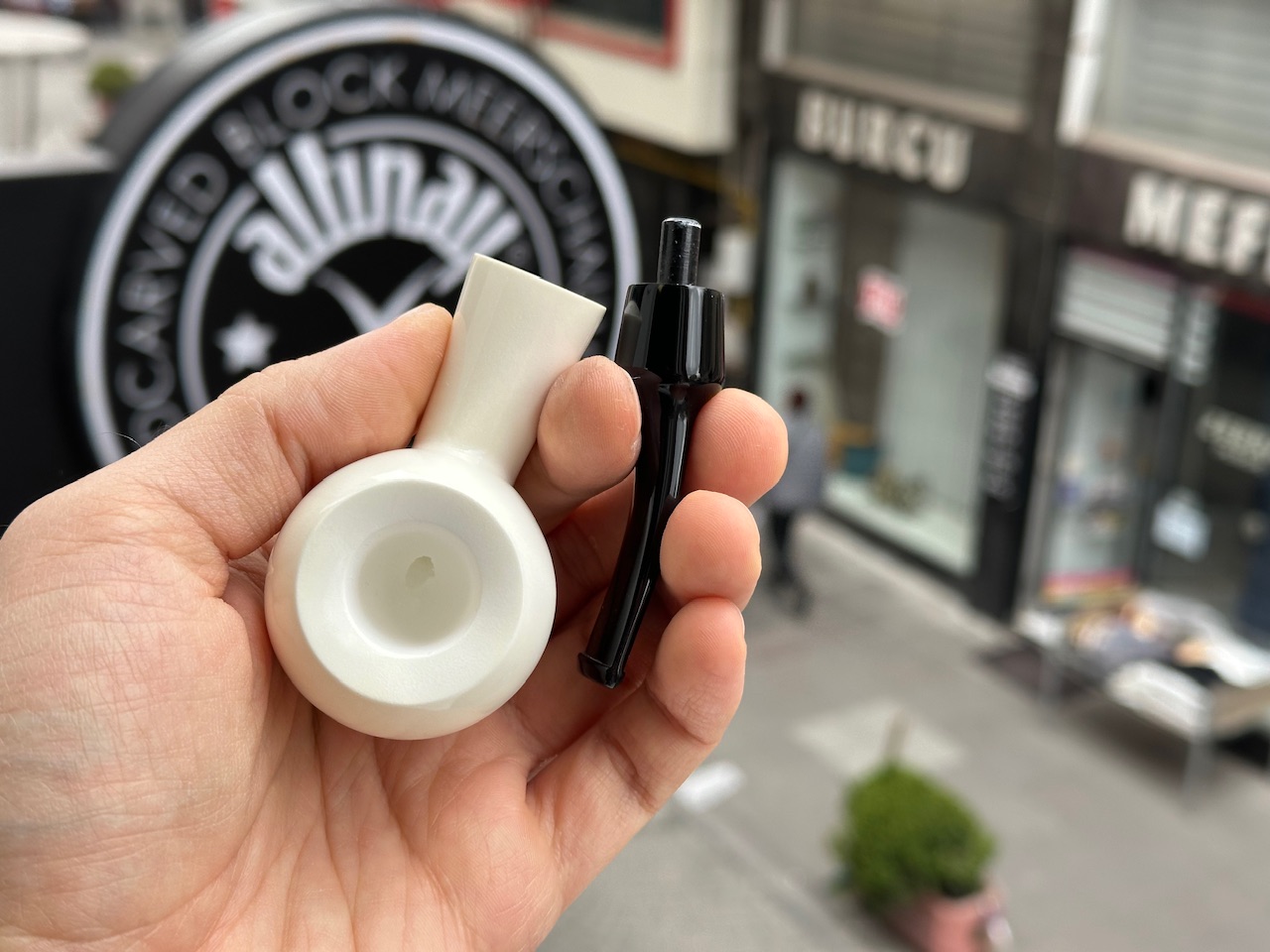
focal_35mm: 48
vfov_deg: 30.3
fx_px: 1761
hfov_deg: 39.7
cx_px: 635
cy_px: 476
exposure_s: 1/690
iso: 64
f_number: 1.78
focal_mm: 6.86
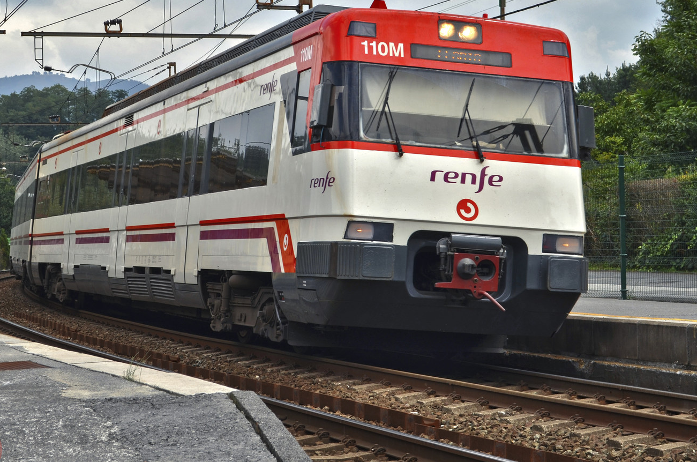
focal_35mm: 93
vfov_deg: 14.6
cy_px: 138
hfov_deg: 22.0
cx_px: 354
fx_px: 1797
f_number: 8
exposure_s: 1/320
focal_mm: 42
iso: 125
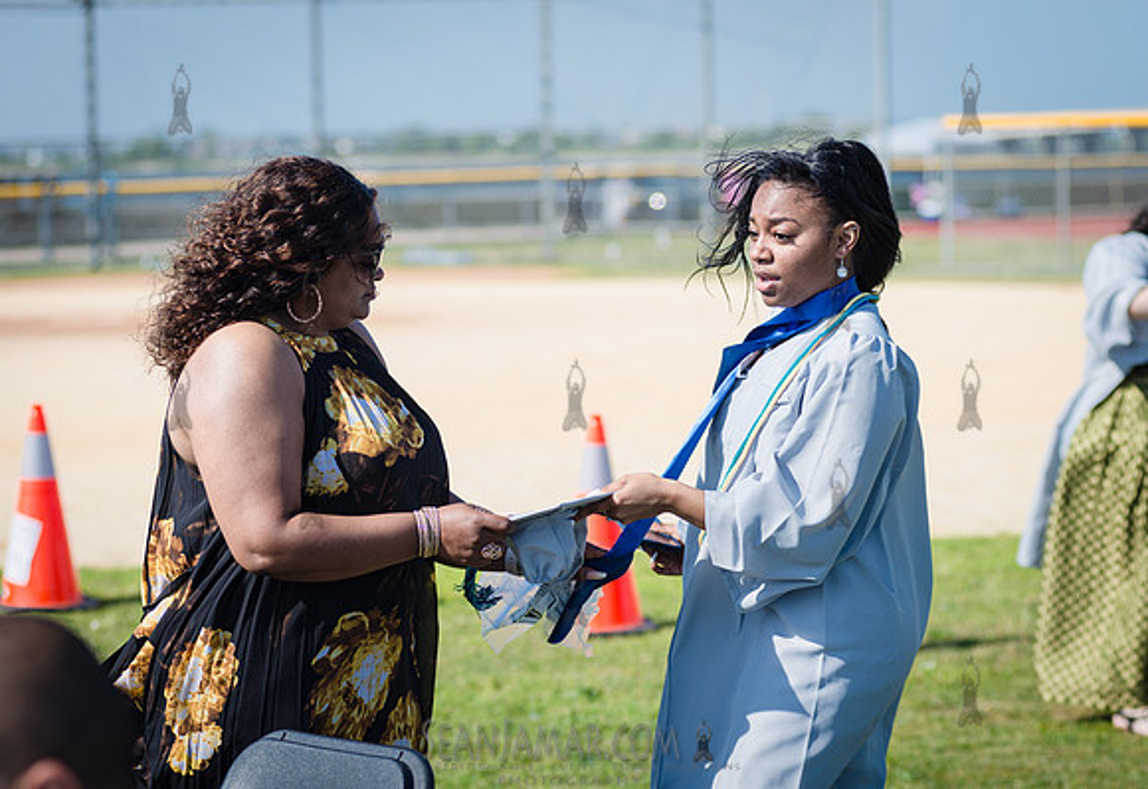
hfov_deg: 17.4
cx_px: 582
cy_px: 450
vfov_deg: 12.0
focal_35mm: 116
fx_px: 3748
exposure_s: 1/1600
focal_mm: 100
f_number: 4
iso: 125
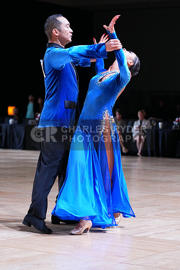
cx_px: 90
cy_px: 135
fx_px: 824
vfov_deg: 18.6
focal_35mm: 110
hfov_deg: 12.5
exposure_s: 1/400
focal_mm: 110
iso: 1600
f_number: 4
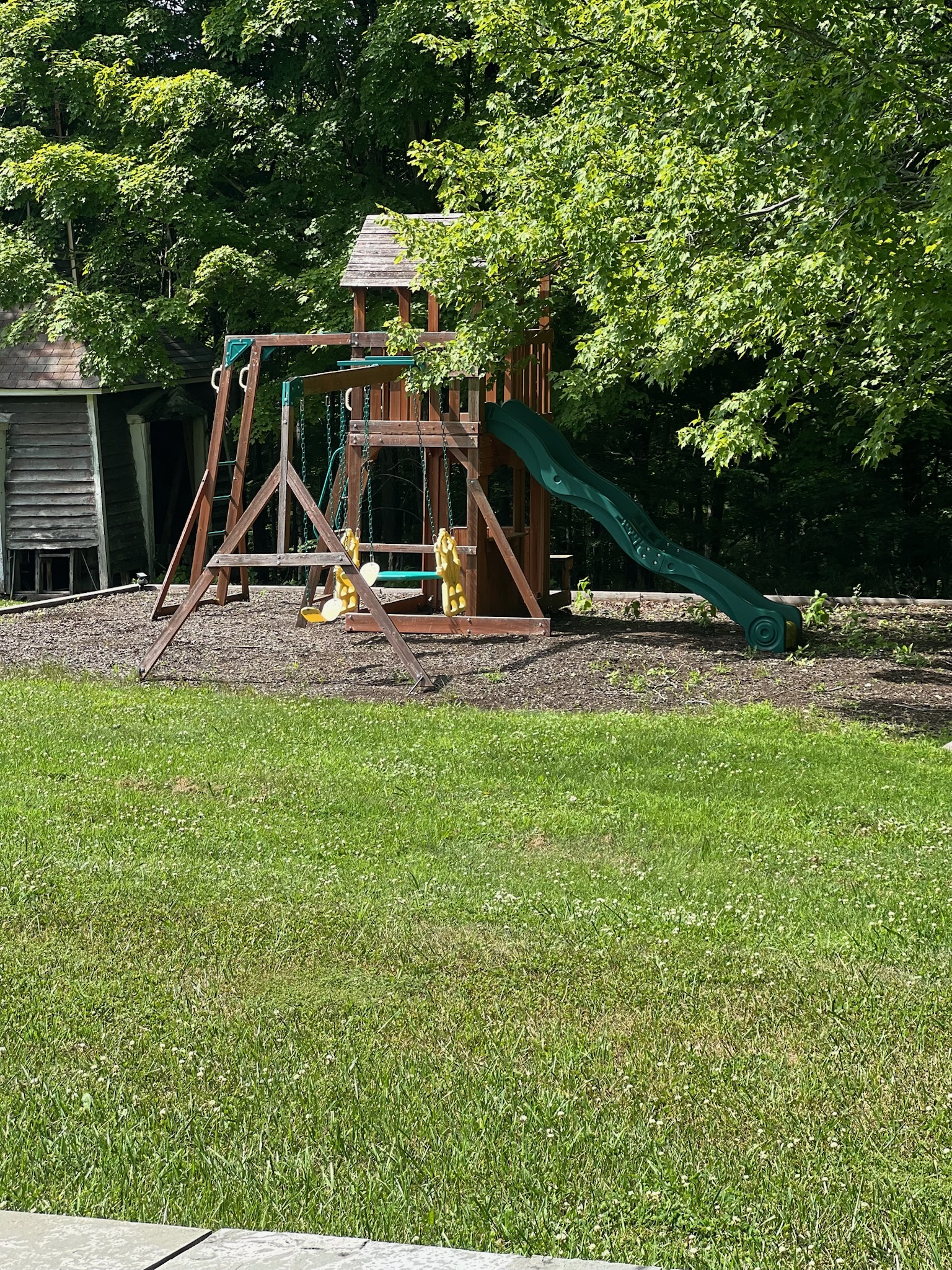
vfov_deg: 25.3
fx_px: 2824
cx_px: 476
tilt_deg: -7.2
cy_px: 635
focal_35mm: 77
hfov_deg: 19.1
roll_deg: +1.7
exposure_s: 1/284
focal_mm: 9
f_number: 2.8
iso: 25
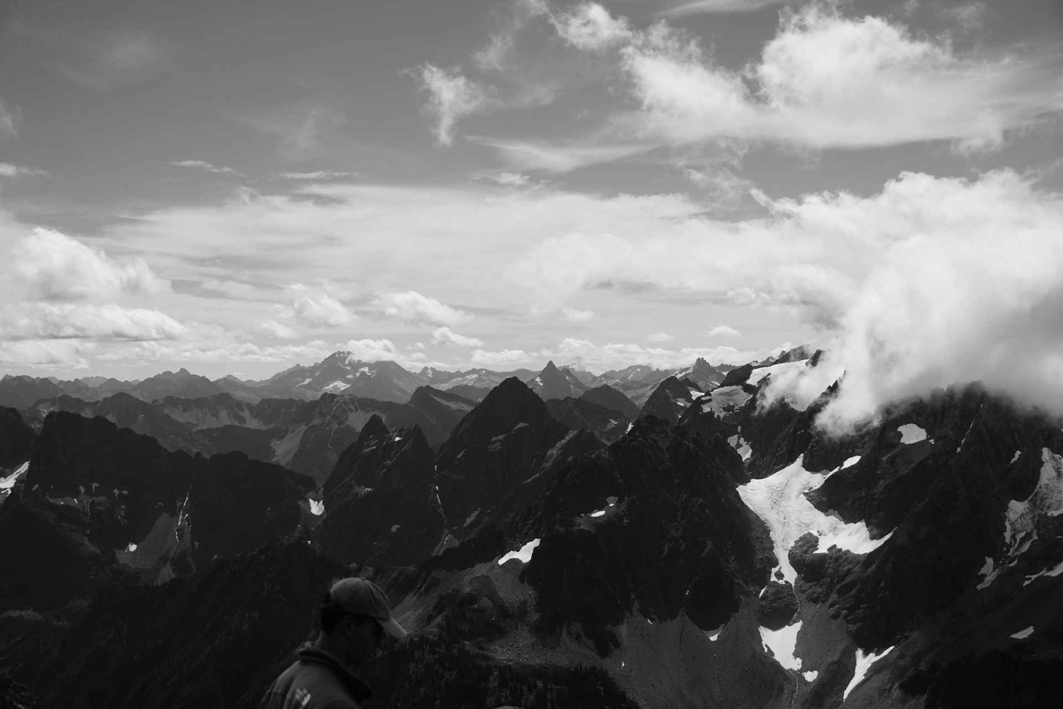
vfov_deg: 28.9
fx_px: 1373
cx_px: 532
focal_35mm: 46
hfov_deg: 42.3
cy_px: 354
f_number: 5
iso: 100
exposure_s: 1/1600
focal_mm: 31
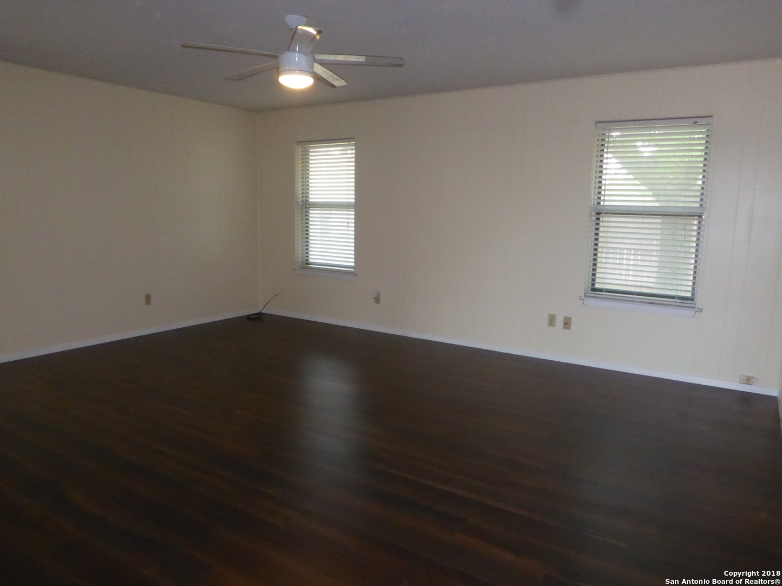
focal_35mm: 24
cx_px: 391
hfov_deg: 71.6
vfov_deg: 56.8
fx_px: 542
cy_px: 293
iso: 800
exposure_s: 1/60
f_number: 6.3
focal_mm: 4.3
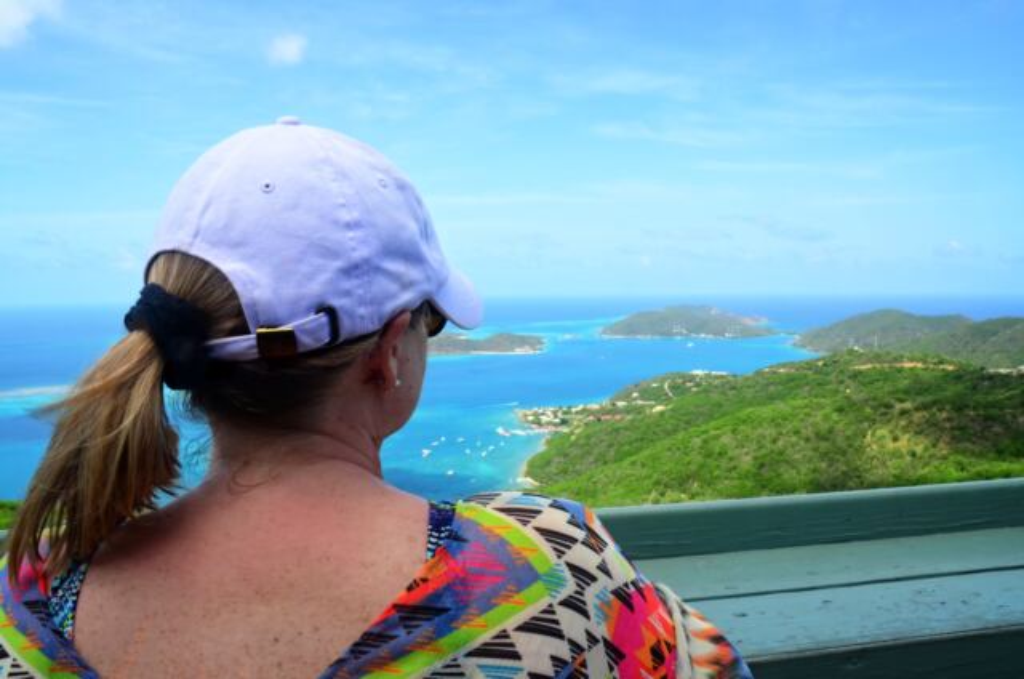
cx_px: 512
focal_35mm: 27
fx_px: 766
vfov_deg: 47.7
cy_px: 340
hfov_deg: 67.5
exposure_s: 1/80
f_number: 18
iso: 200
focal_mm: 18
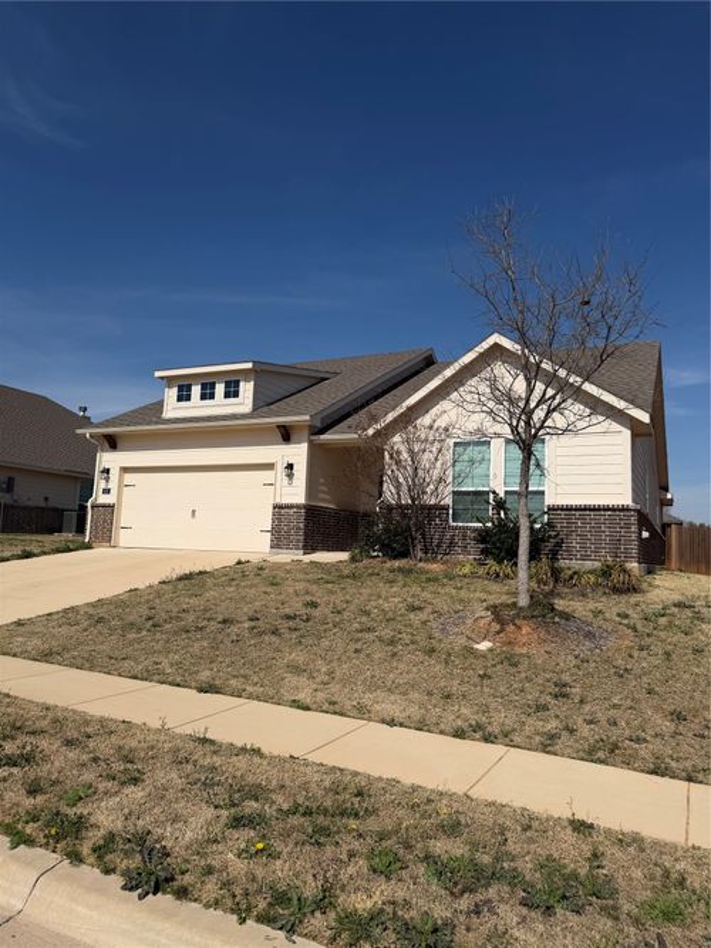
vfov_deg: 71.6
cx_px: 356
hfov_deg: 56.8
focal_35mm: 24
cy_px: 474
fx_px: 657
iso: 80
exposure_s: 1/11905
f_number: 1.78
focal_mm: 6.76
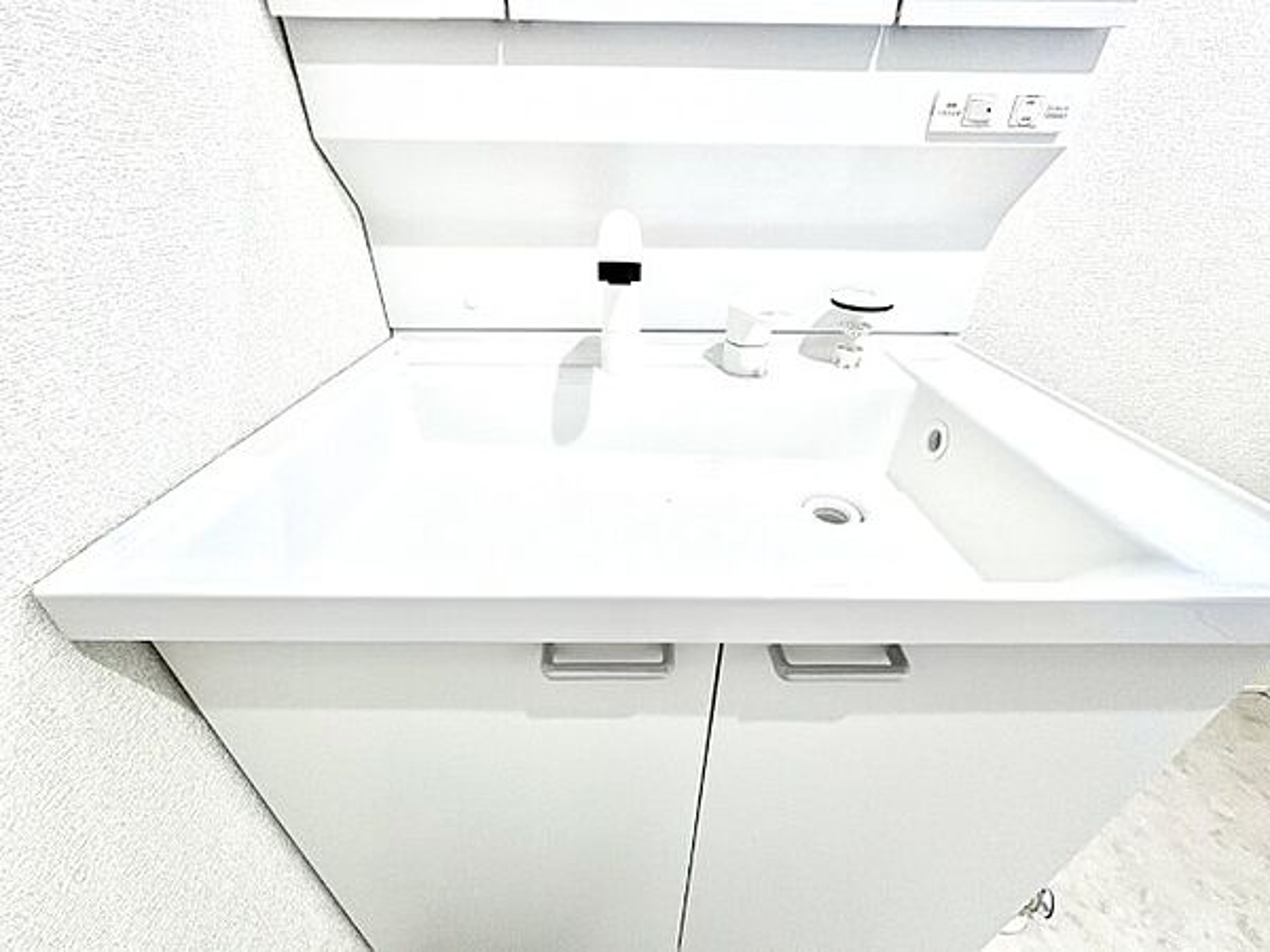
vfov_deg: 85.7
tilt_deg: -31.5
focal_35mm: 14
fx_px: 514
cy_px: 476
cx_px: 635
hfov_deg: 102.1
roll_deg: -0.1
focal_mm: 2.22
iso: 200
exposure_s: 1/99
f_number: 2.2
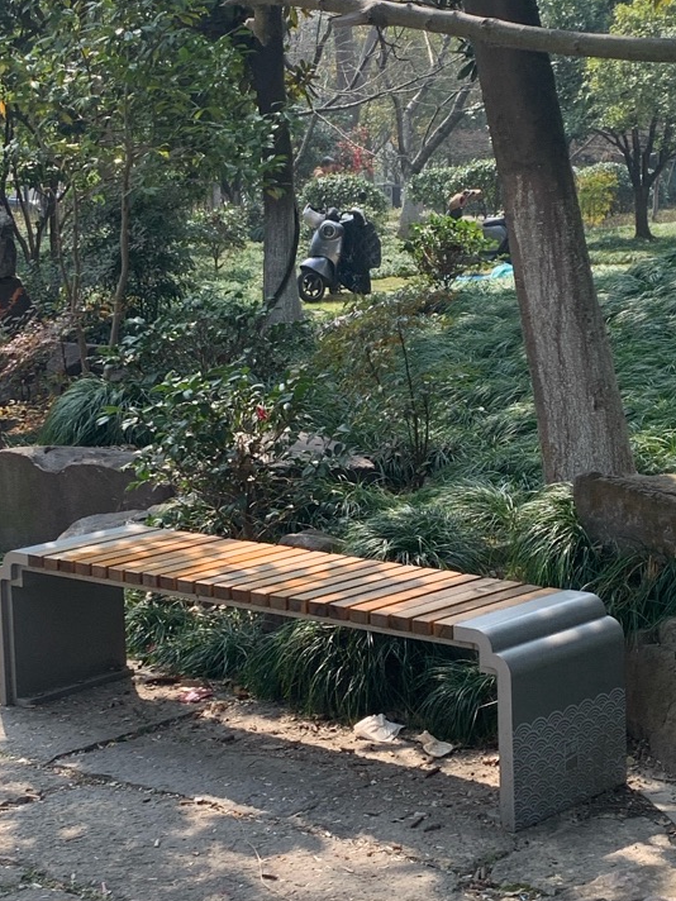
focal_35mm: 73
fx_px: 1901
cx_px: 352
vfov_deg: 26.7
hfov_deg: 20.2
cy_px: 461
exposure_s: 1/564
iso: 25
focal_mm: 4.25
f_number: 1.8
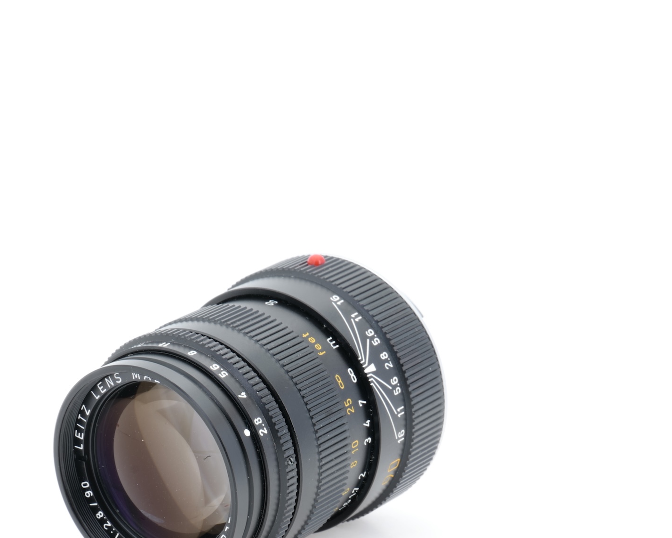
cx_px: 233
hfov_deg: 14.6
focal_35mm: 132
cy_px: 397
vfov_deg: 11.7
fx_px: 2625
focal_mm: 68
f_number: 20
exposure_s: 1/3.33
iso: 50
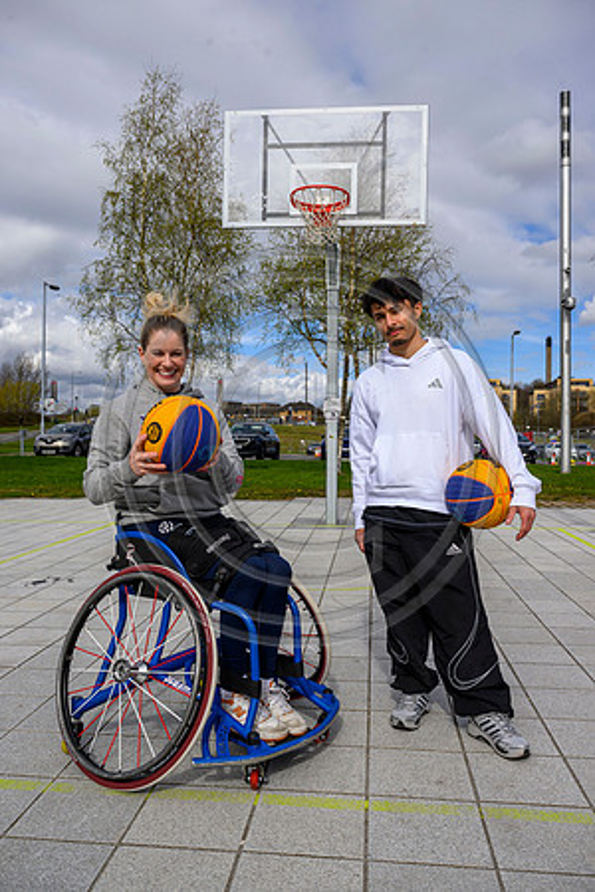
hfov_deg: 45.0
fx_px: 719
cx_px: 298
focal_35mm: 29
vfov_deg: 63.7
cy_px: 446
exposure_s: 1/1250
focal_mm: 29
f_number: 8
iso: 500
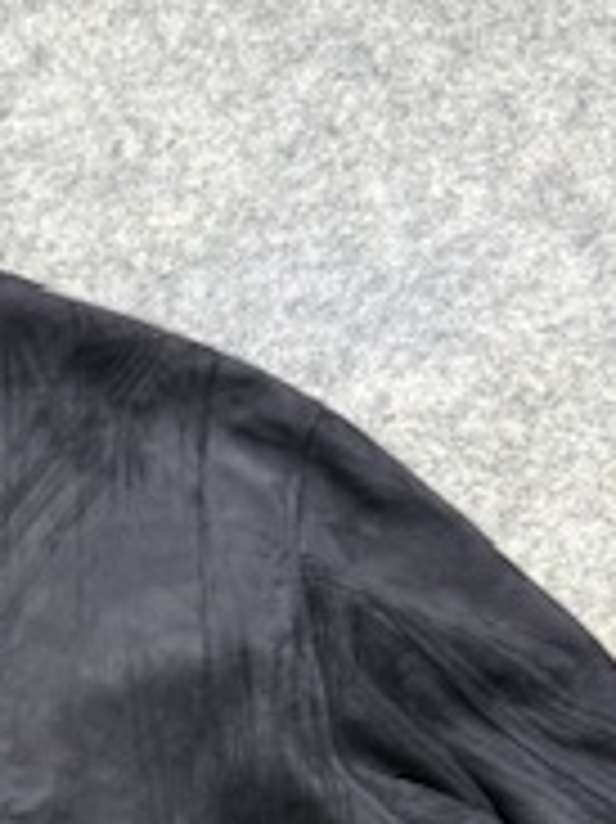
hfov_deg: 16.5
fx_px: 1995
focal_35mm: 84
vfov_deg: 21.7
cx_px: -207
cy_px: 973
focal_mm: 6.76
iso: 200
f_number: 1.78
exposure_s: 1/100
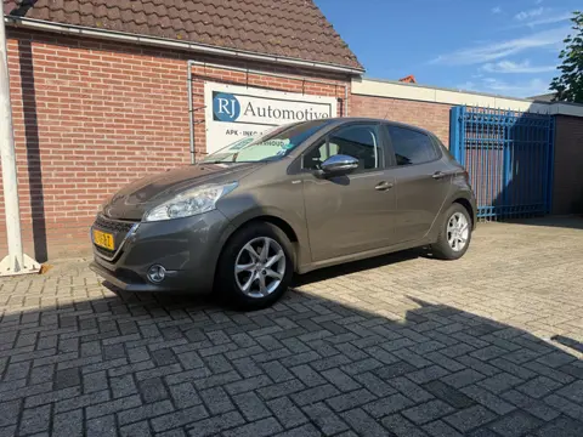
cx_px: 292
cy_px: 218
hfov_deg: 71.6
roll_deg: +0.5
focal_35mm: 24
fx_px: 404
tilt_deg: -5.6
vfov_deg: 56.8
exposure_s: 1/4405
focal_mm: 6.76
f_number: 1.78
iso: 80
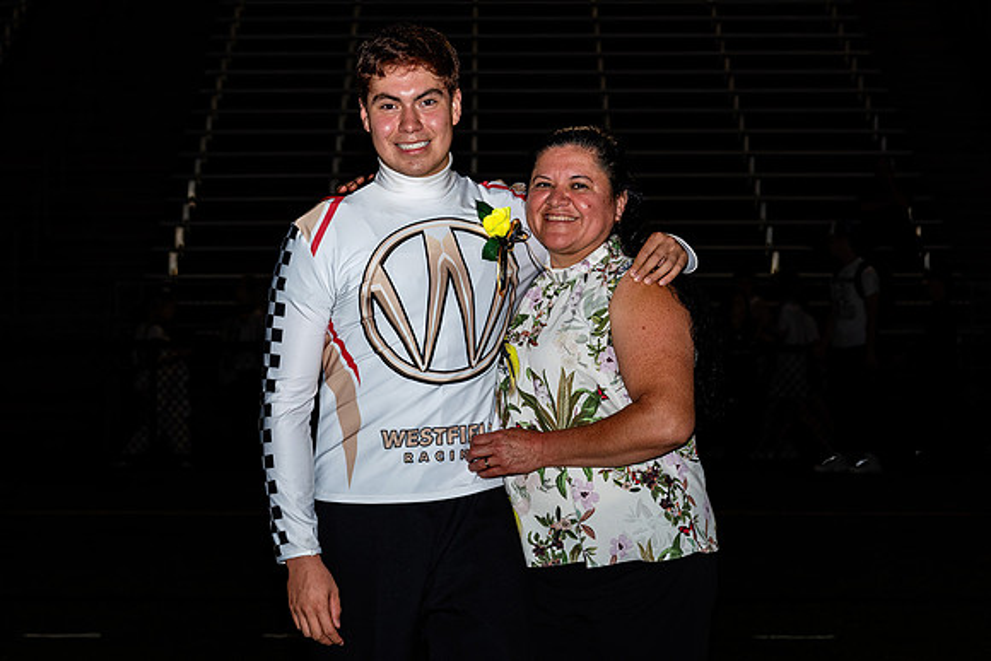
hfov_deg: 19.9
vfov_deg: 13.3
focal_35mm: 103
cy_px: 338
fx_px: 2829
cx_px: 459
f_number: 5
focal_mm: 55
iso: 320
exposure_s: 1/200
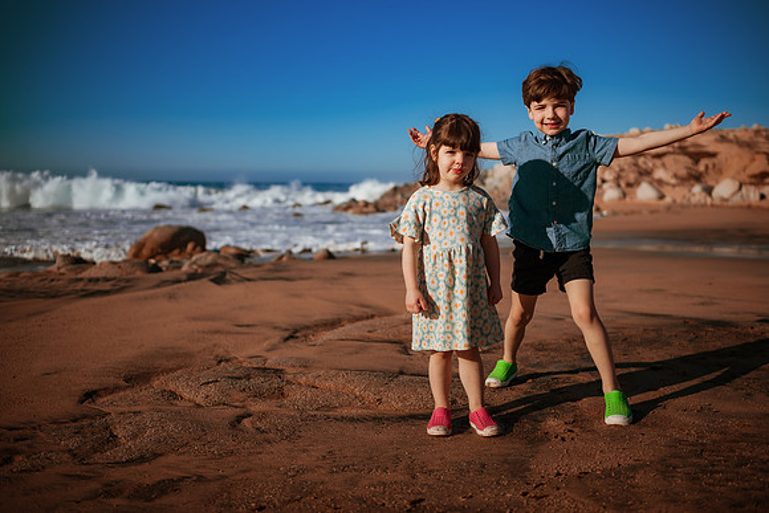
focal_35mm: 35
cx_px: 384
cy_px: 256
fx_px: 748
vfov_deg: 37.9
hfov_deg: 54.4
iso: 50
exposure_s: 1/8000
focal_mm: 35
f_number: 2
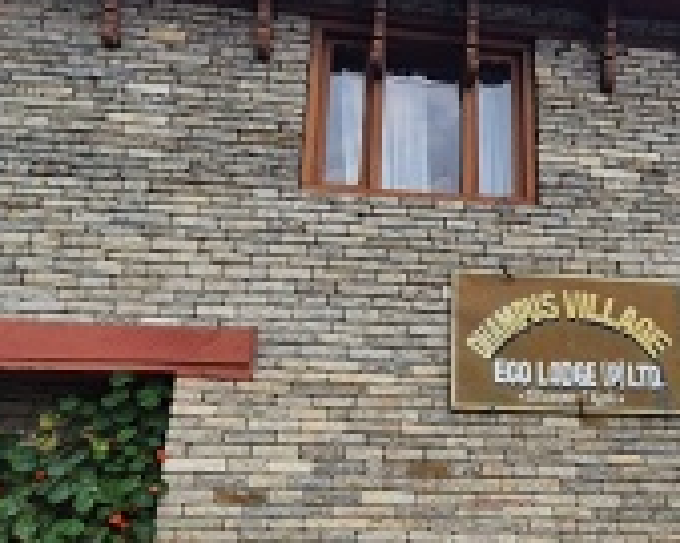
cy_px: 310
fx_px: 603
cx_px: 479
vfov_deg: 48.3
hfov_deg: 56.9
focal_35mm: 30
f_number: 2.2
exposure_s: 1/1268
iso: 50
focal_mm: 2.2
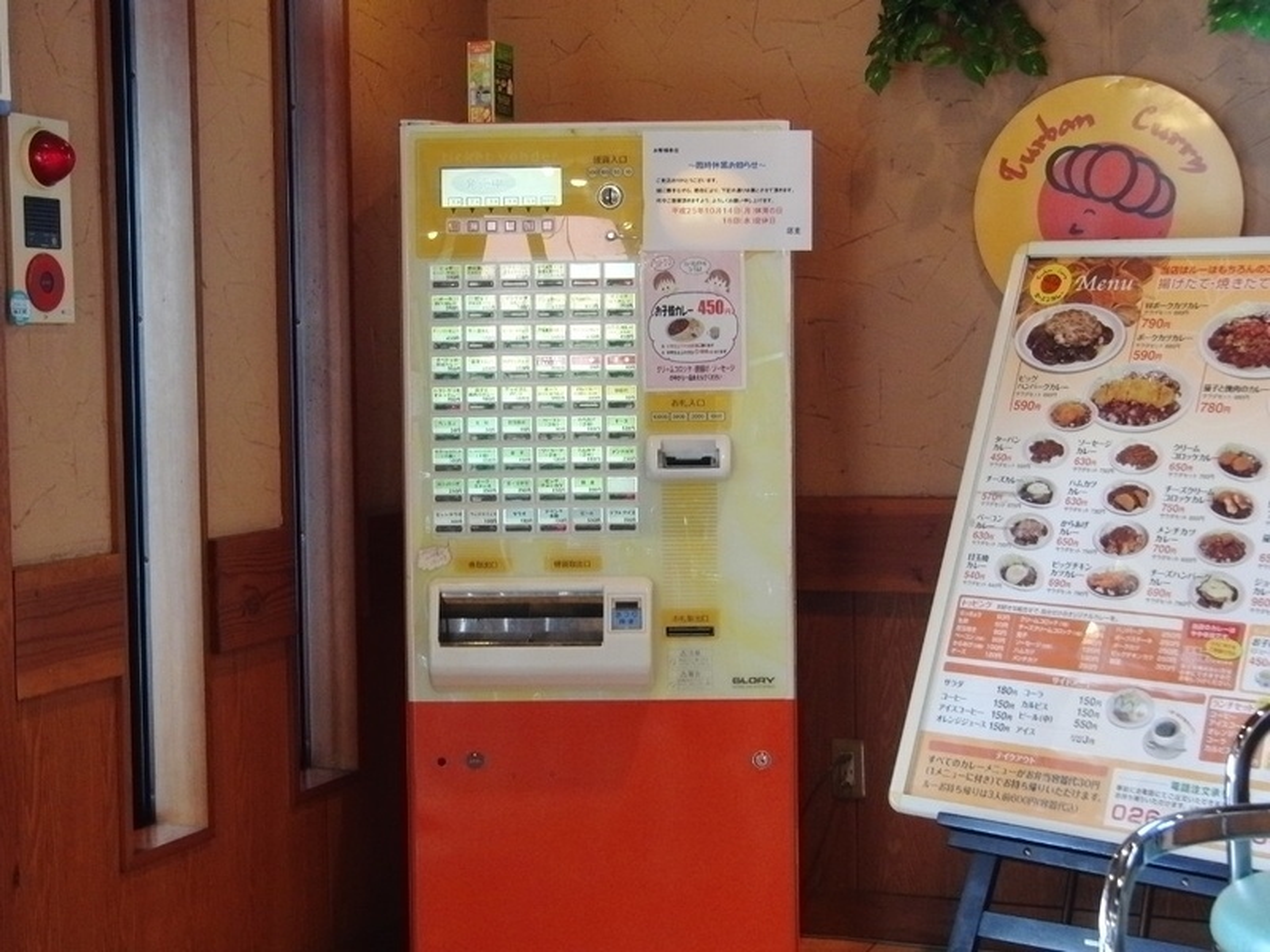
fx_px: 2055
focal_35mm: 56
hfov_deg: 34.3
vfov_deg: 26.1
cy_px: 476
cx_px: 635
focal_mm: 9.8
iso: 400
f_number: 4.2
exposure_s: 1/40
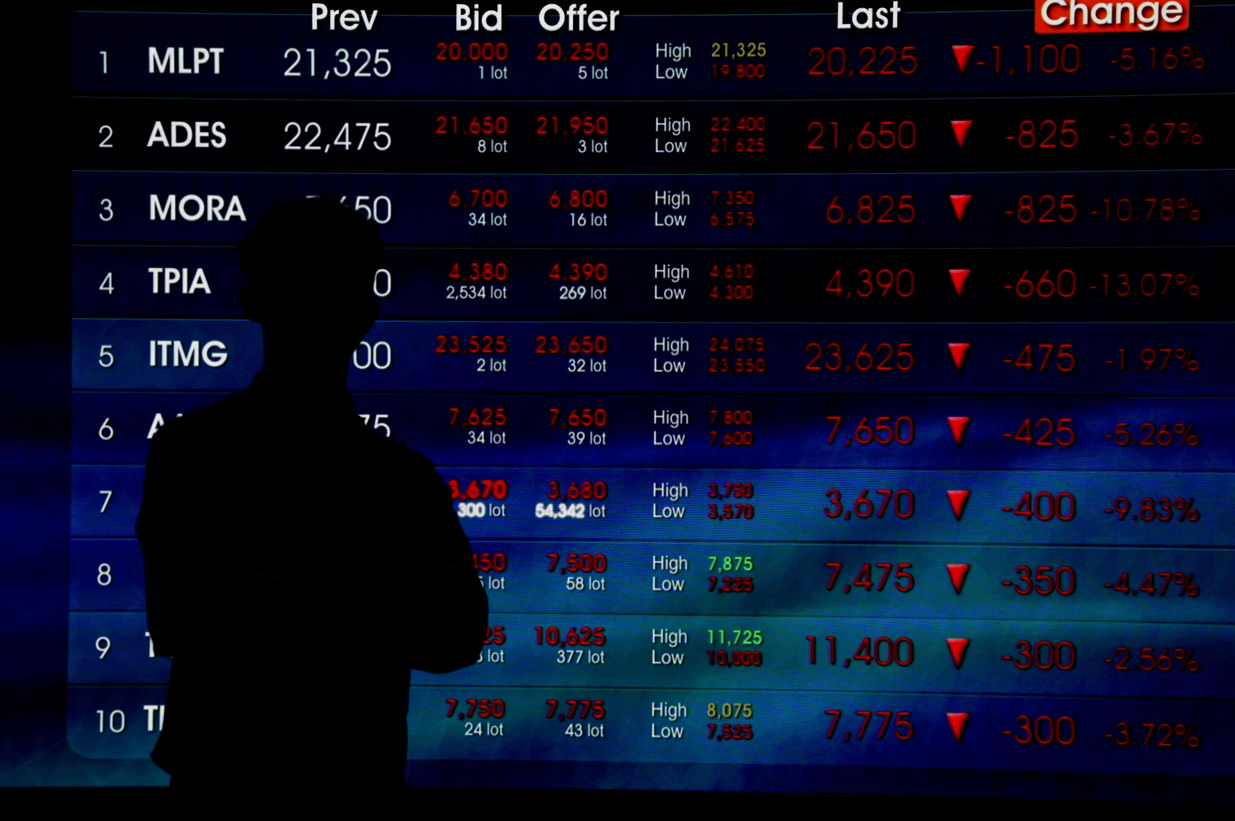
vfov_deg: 7.3
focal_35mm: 189
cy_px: 410
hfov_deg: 10.9
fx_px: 6478
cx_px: 618
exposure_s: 1/200
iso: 1600
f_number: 16
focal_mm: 189
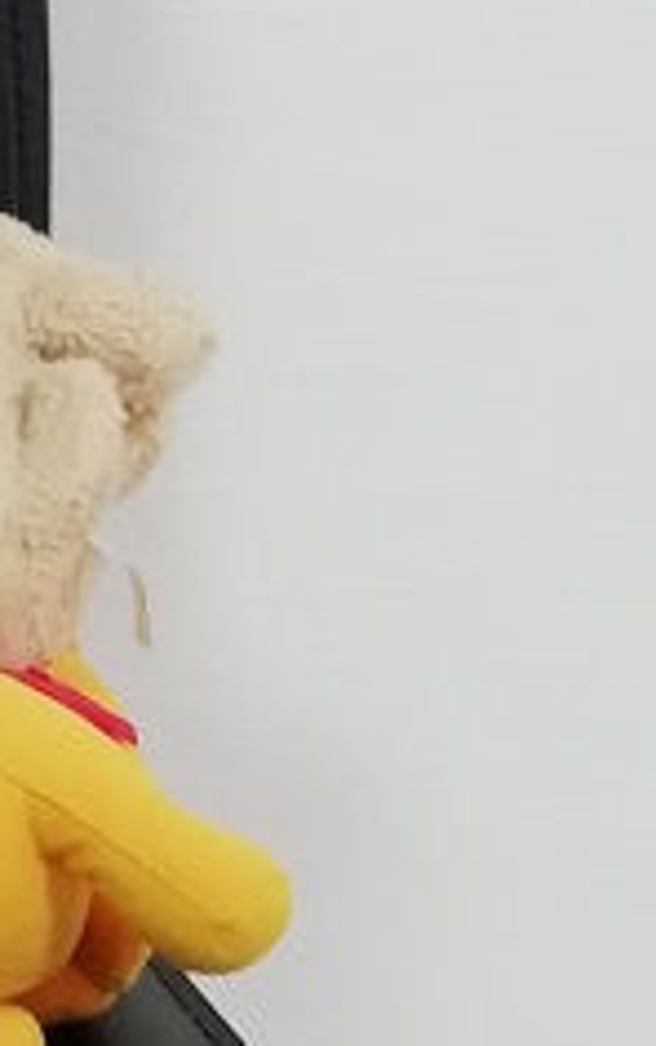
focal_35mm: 97
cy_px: 363
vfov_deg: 21.3
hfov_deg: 12.1
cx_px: -616
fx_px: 2768
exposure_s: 1/33.3
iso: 200
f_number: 2.2
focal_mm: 3.46
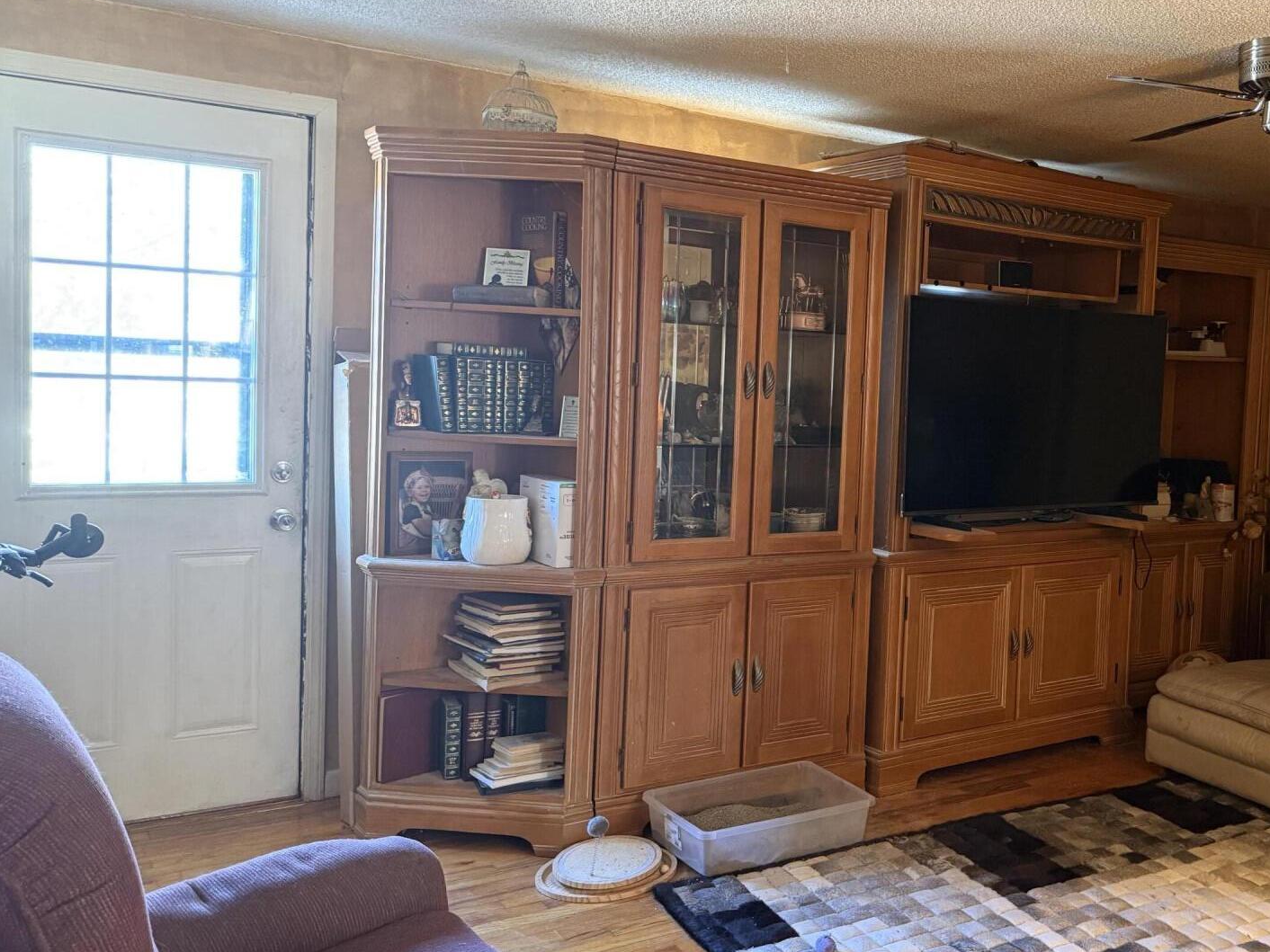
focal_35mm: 34
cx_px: 898
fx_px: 1247
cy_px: 462
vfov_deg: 41.8
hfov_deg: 52.4
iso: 640
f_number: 1.78
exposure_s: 1/40
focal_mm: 6.76
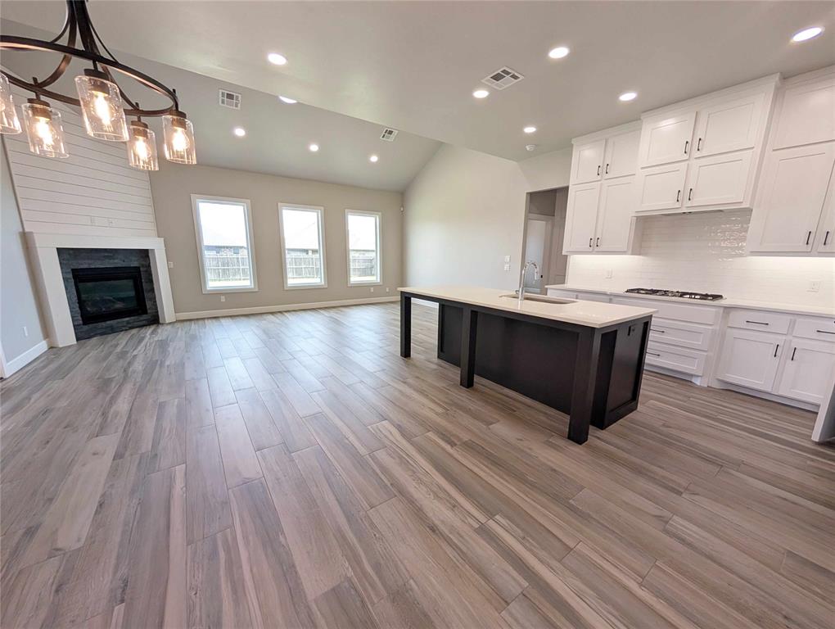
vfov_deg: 94.6
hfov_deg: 110.5
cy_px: 314
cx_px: 418
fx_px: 290
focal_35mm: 12
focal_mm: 2
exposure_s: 1/285
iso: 71
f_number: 1.7
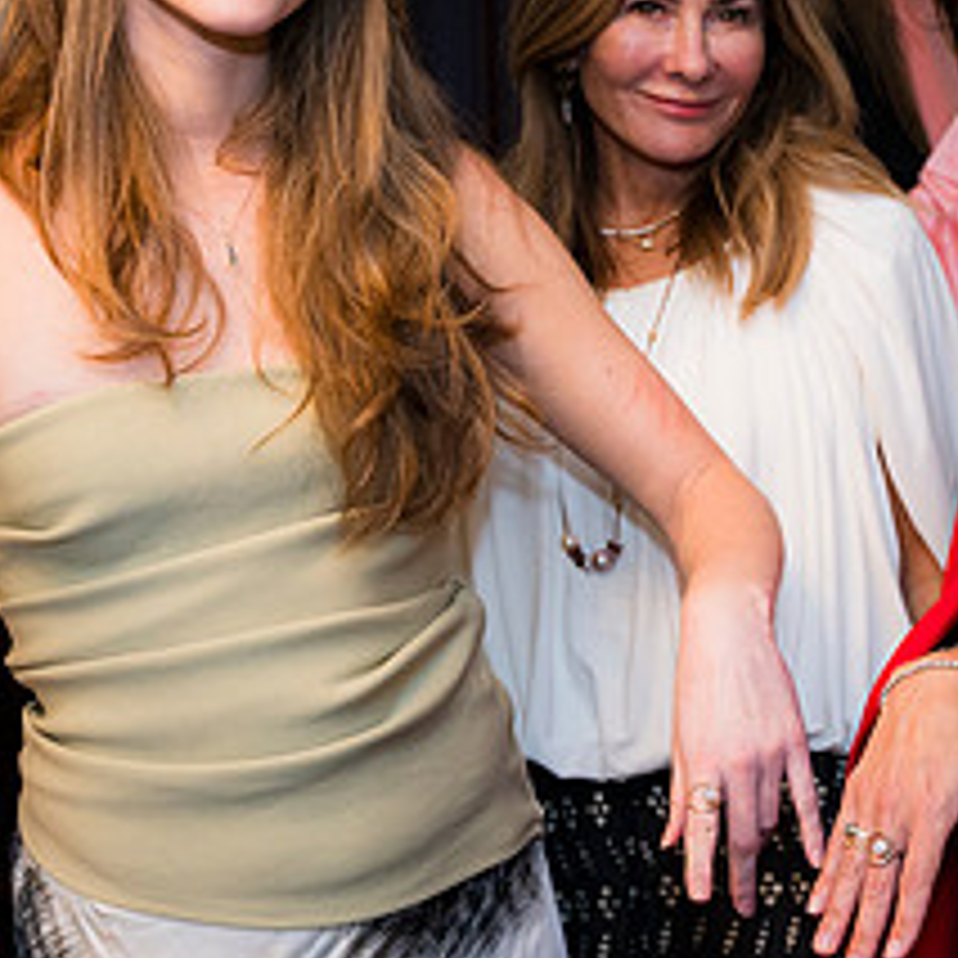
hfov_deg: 21.0
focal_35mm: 81
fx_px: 2536
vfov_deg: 21.3
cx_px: 823
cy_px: 326
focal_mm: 35
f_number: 4
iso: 800
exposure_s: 1/80
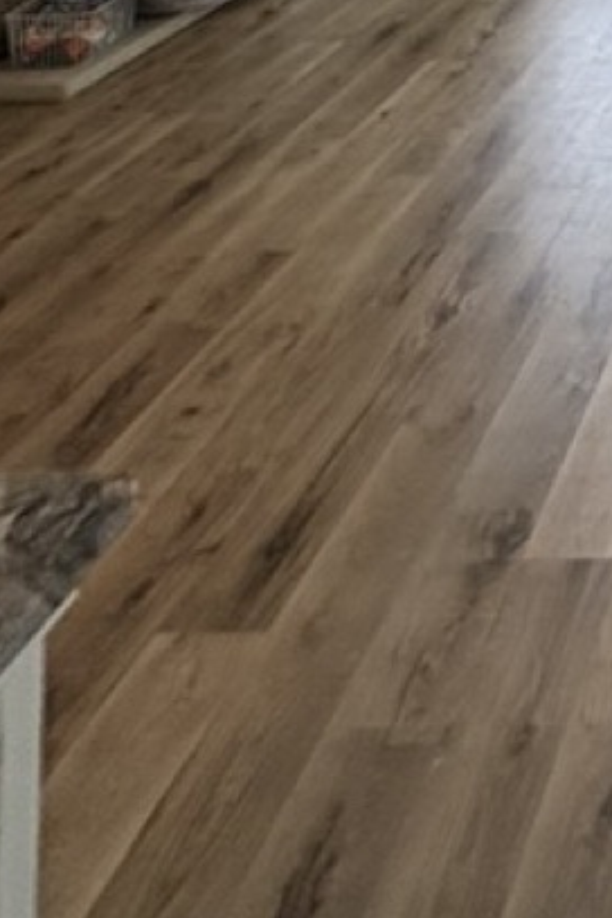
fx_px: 1275
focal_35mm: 50
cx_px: 1010
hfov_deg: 21.0
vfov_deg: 27.4
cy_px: -457
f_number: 2.2
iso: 80
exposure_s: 1/120
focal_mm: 2.22
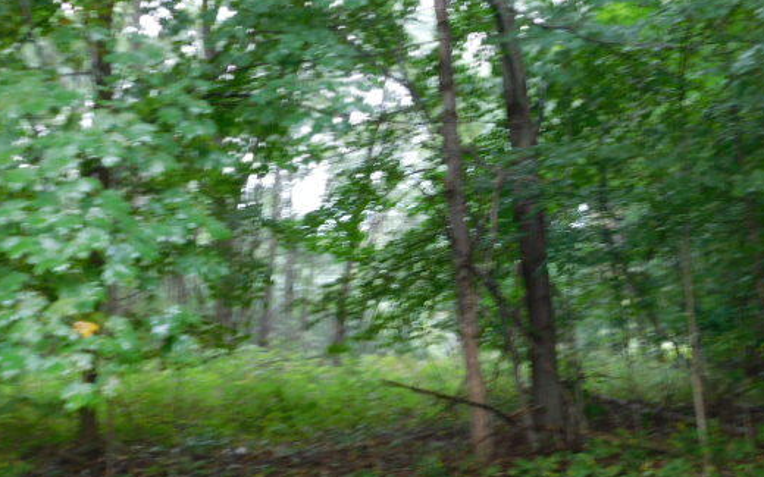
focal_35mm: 47
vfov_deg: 27.4
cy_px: 216
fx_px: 979
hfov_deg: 42.5
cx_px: 455
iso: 200
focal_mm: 6.3
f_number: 3.5
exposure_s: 1/30
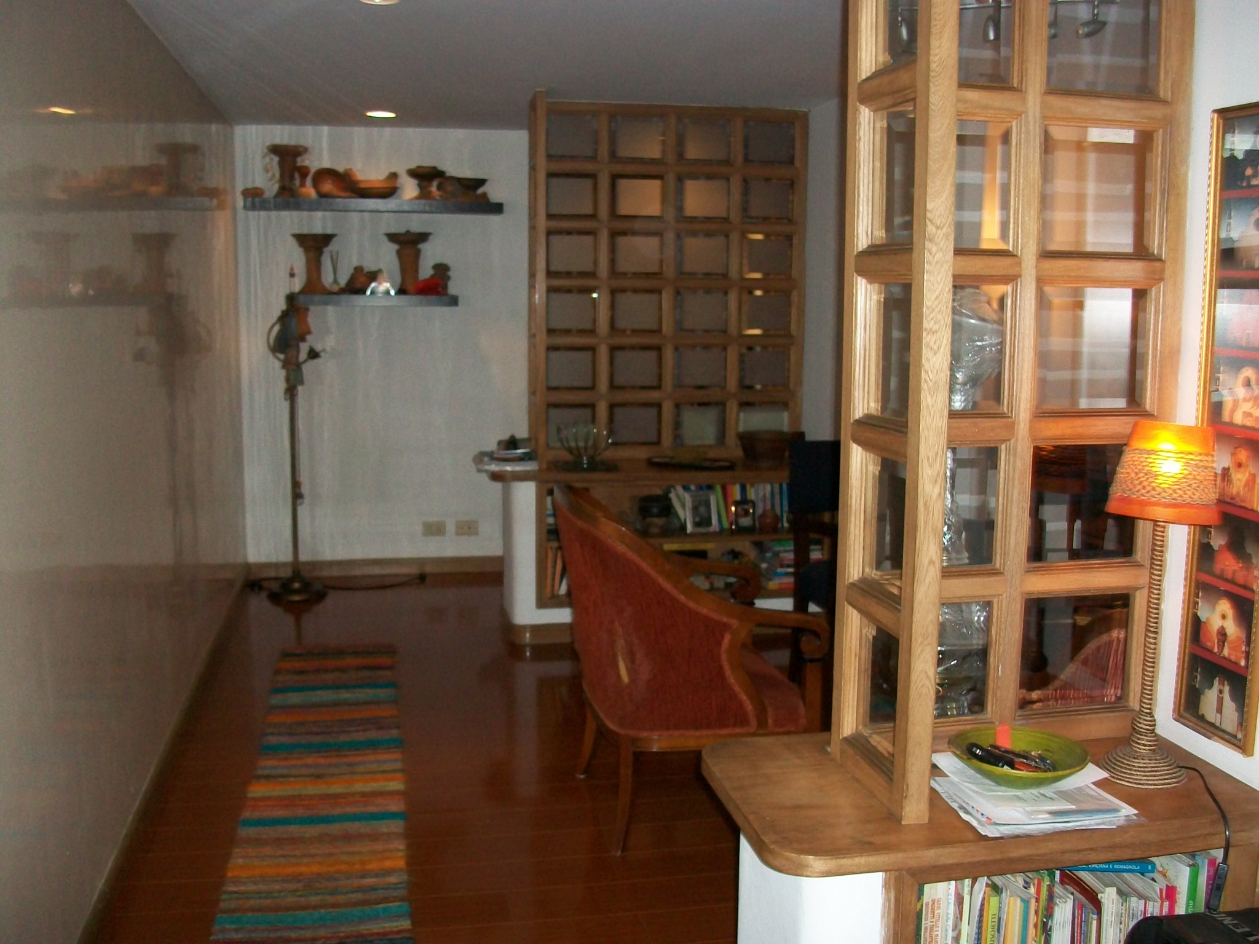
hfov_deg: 54.0
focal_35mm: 34
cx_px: 630
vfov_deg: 41.8
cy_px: 472
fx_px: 1237
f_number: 2.8
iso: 160
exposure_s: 1/60
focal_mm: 5.7
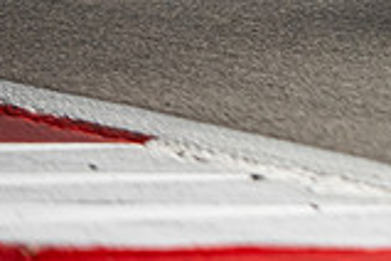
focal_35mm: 1093
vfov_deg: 1.3
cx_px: 696
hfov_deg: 1.9
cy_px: -114
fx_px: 11870
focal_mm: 200
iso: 320
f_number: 2
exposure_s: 1/4000
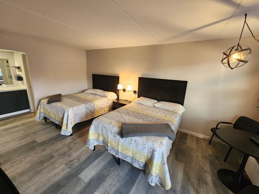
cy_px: 97
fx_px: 97
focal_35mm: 13
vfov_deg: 89.9
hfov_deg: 106.2
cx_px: 130
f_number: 2.2
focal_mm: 2.2
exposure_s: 1/60
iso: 320
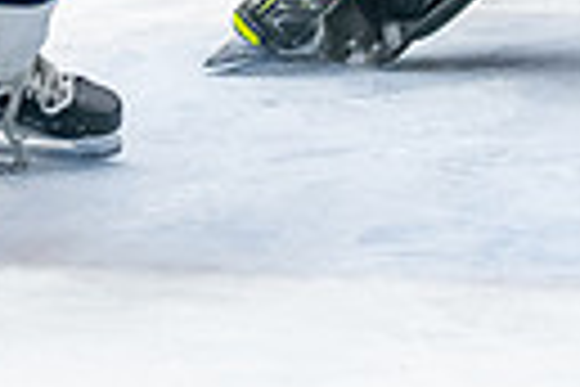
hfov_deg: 4.8
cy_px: -418
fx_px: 6959
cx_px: -146
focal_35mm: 432
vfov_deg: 3.2
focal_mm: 70
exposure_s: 1/800
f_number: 2.8
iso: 3200
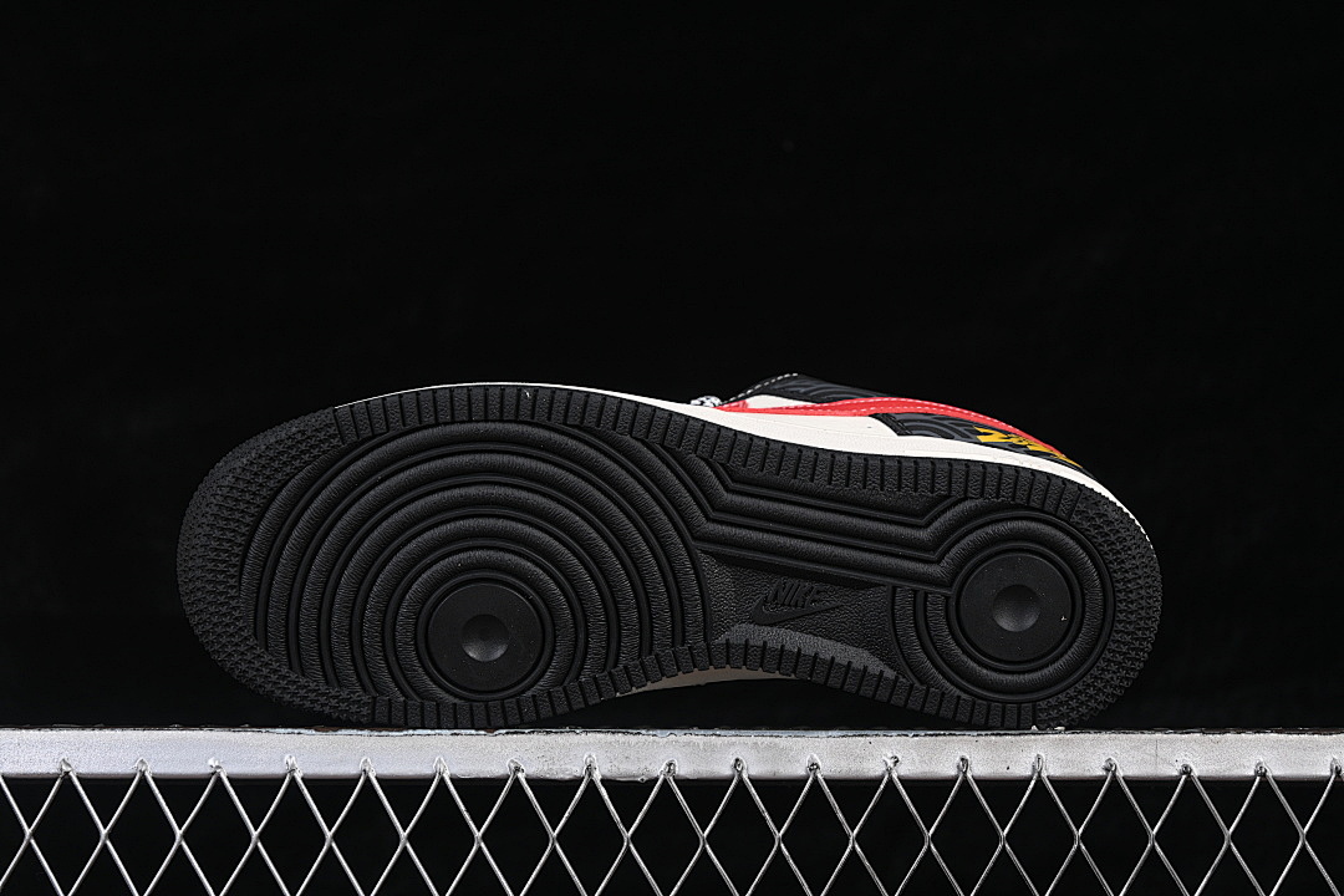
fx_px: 2800
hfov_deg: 27.0
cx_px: 672
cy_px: 448
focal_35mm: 75
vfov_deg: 18.2
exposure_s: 1/60
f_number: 6.3
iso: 160
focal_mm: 50
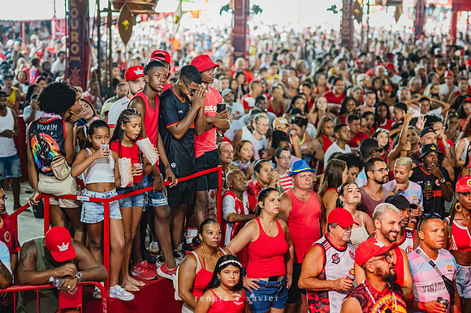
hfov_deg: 27.0
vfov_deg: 18.2
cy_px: 156
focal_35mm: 75
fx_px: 981
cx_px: 236
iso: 2000
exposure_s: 1/1000
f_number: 1.2
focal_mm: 50
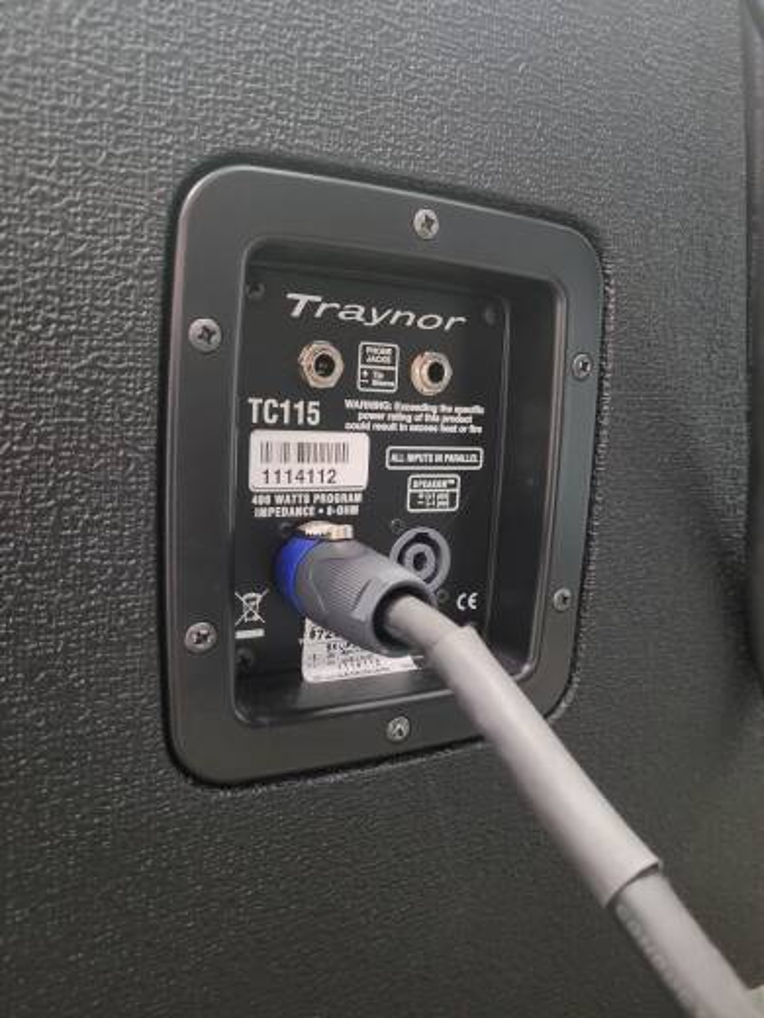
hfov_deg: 53.1
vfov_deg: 67.3
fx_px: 765
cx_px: 382
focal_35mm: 26
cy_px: 509
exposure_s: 1/24
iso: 1250
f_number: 1.8
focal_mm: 5.4
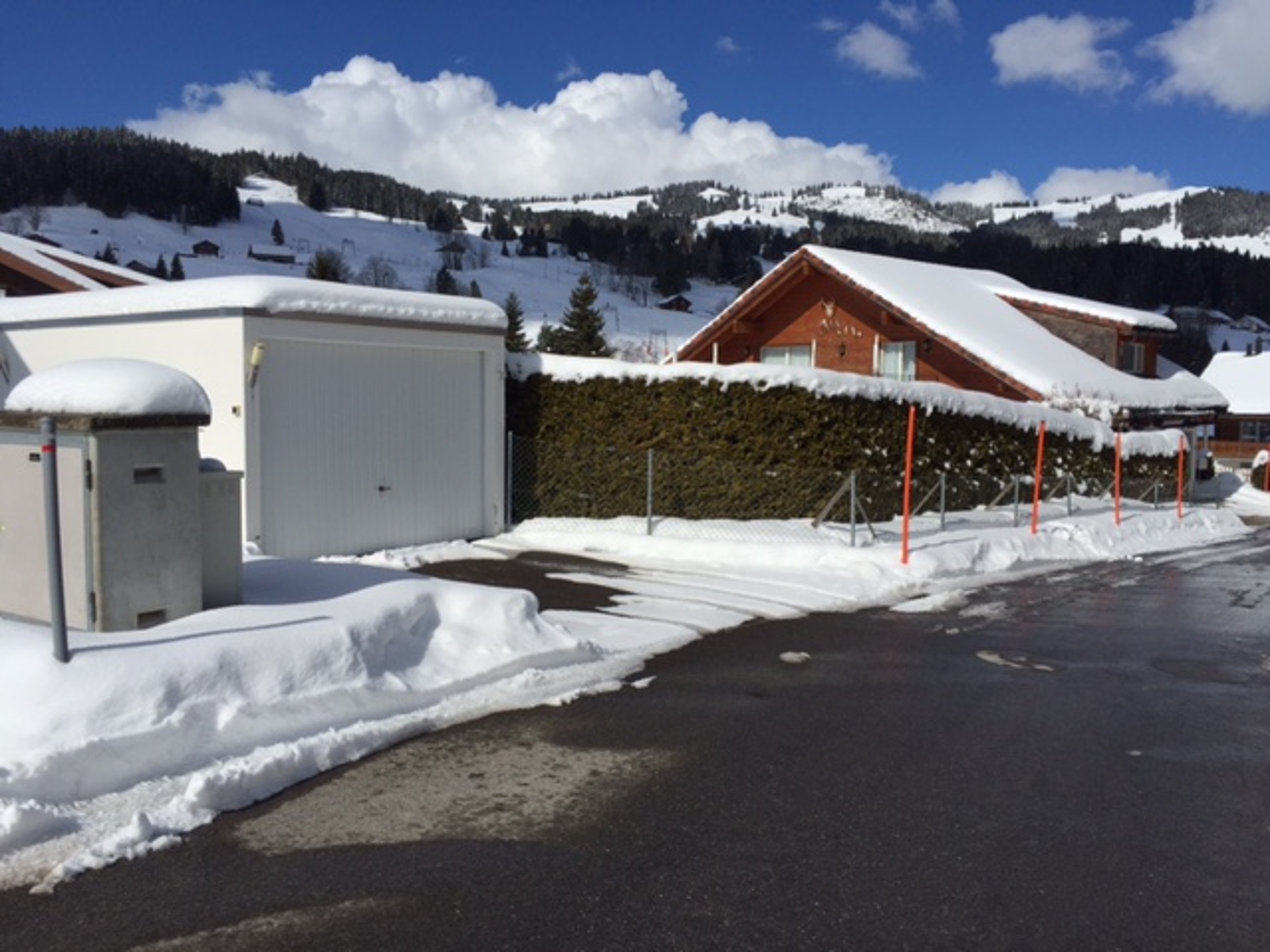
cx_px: 635
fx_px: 1064
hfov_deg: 61.7
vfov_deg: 48.2
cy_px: 476
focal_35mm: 29
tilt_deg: -5.0
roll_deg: -0.8
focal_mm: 4.15
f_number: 2.2
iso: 32
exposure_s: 1/7937
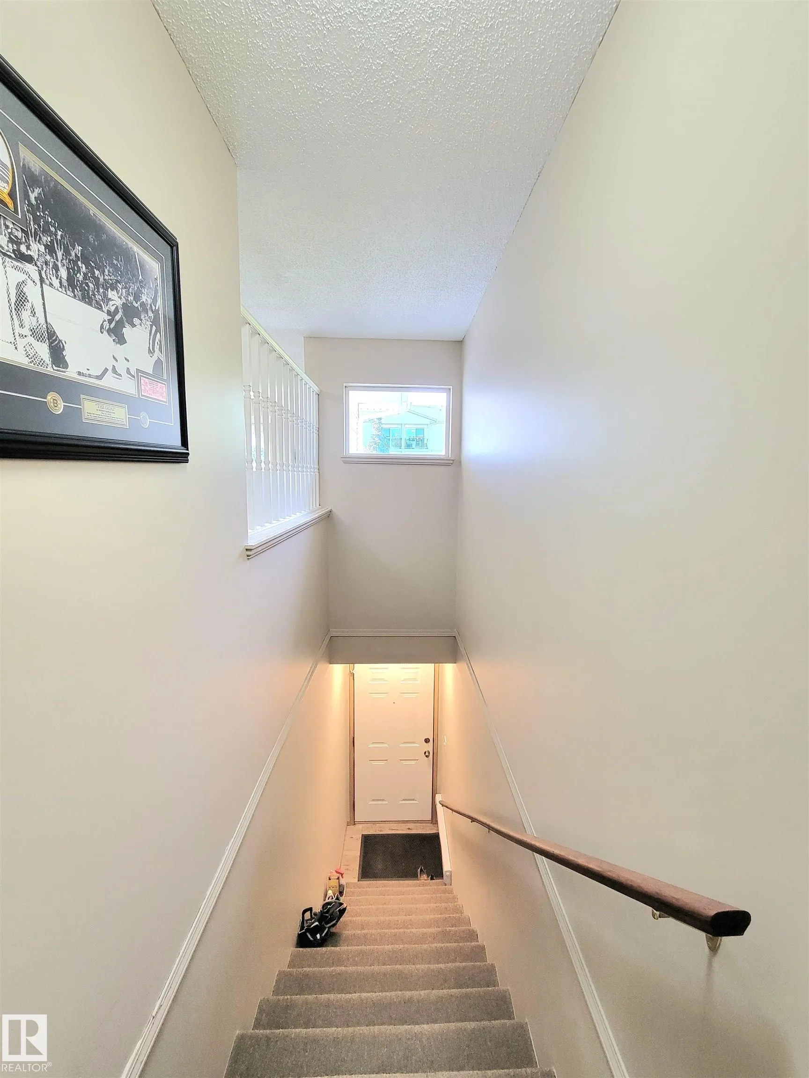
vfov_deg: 106.2
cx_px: 404
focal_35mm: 13
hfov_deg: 89.9
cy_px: 539
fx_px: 405
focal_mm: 2.2
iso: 250
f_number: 2.2
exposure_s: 1/60.2
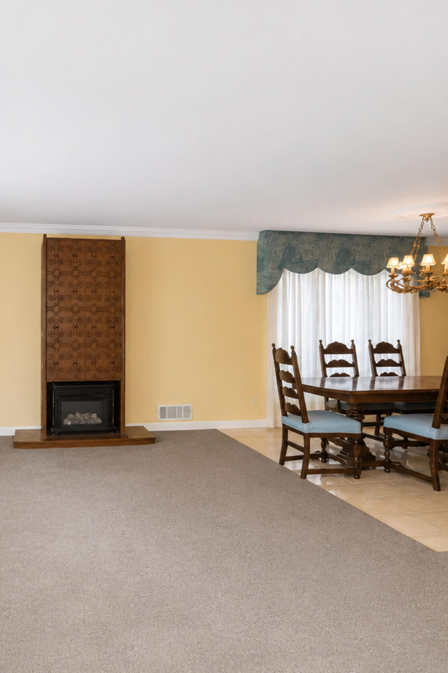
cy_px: 330
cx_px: 99
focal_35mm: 23
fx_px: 429
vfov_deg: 76.1
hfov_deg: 52.1
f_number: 7.1
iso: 2000
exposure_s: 1/60
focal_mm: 10
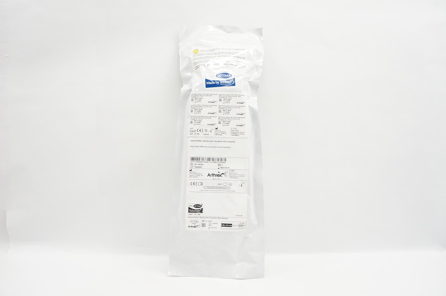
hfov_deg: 67.4
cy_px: 148
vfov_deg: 47.8
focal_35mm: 27
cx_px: 223
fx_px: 334
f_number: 5.6
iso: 200
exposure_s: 1/30
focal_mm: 18
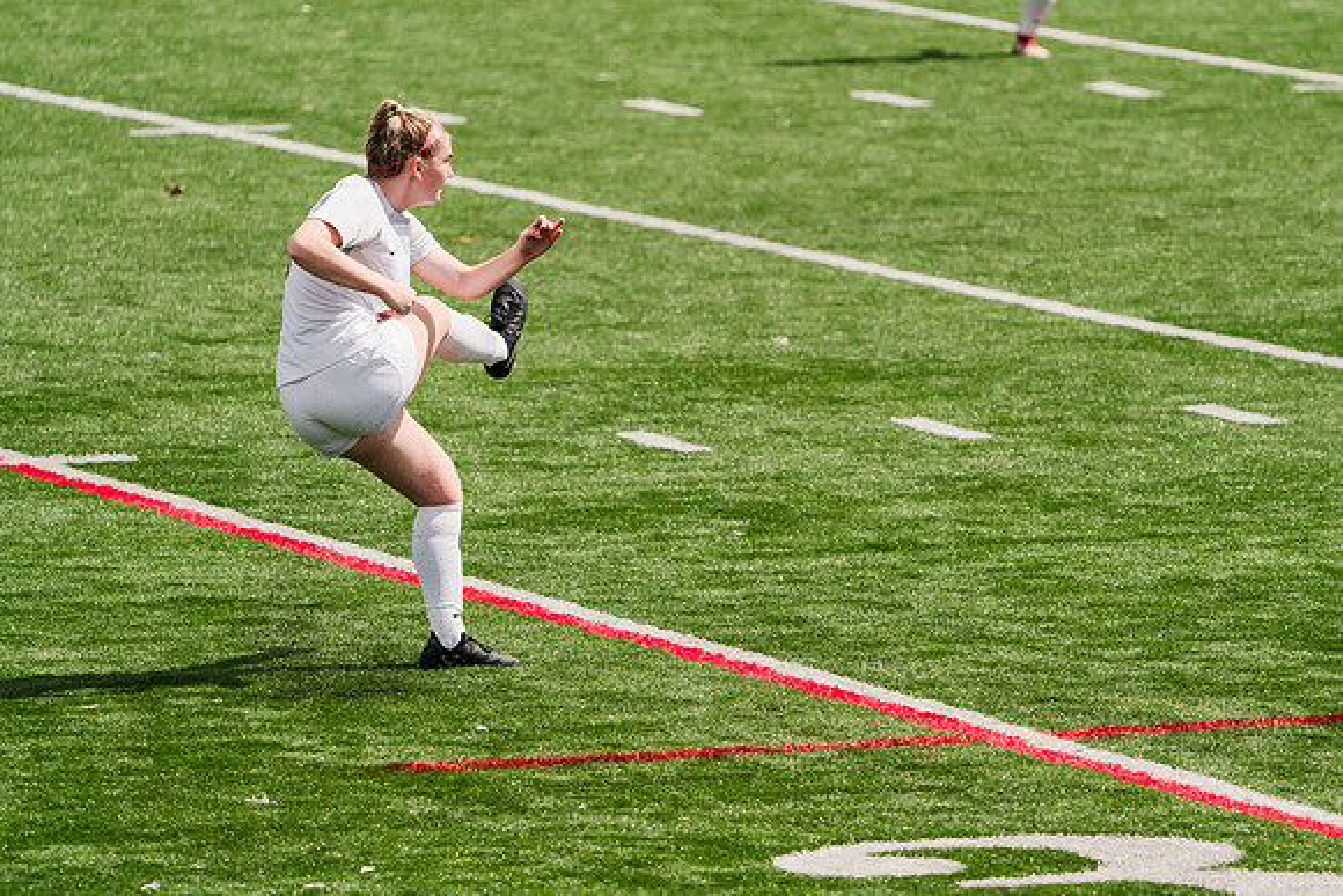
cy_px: 382
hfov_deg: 4.7
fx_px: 16338
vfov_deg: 3.1
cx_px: 770
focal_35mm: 438
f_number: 6.3
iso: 320
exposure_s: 1/1600
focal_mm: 382
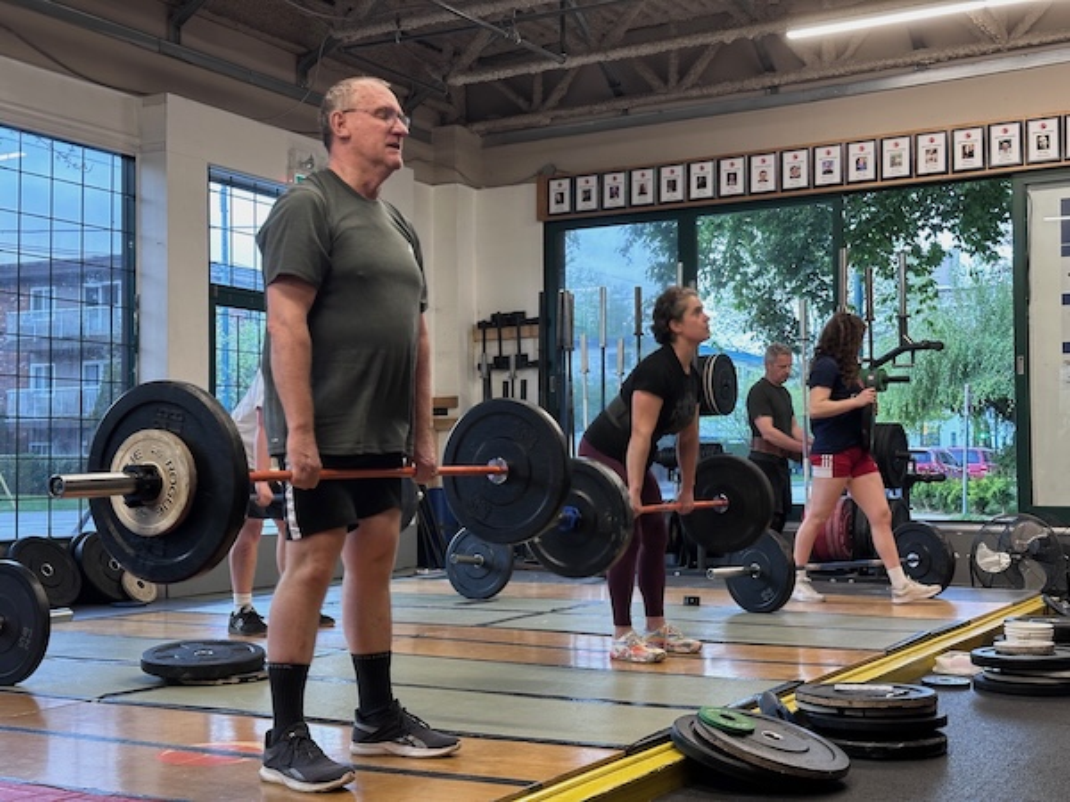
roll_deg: +0.2
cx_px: 535
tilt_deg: +2.3
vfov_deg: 30.3
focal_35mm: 48
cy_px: 401
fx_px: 1484
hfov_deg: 39.7
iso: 100
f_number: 1.78
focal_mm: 6.86
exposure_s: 1/60
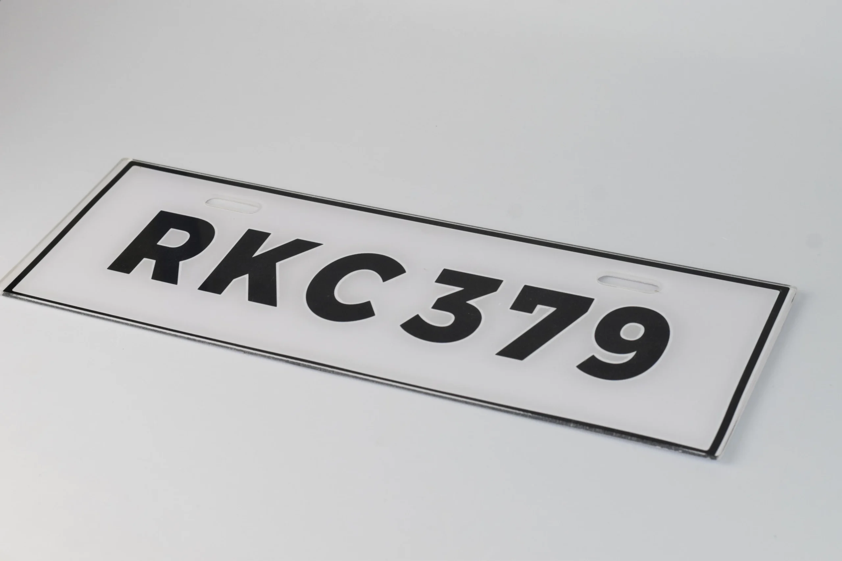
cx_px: 421
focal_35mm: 75
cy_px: 280
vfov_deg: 18.2
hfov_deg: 27.0
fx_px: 1754
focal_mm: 50
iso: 1600
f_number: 7.1
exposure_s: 1/125
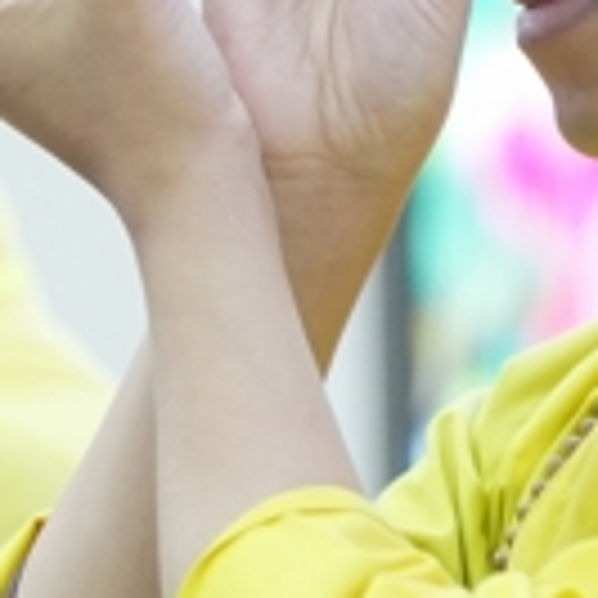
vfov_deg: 2.4
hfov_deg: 2.4
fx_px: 14502
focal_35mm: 742
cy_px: 243
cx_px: -542
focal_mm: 119
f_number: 2.8
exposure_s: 1/125
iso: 2500
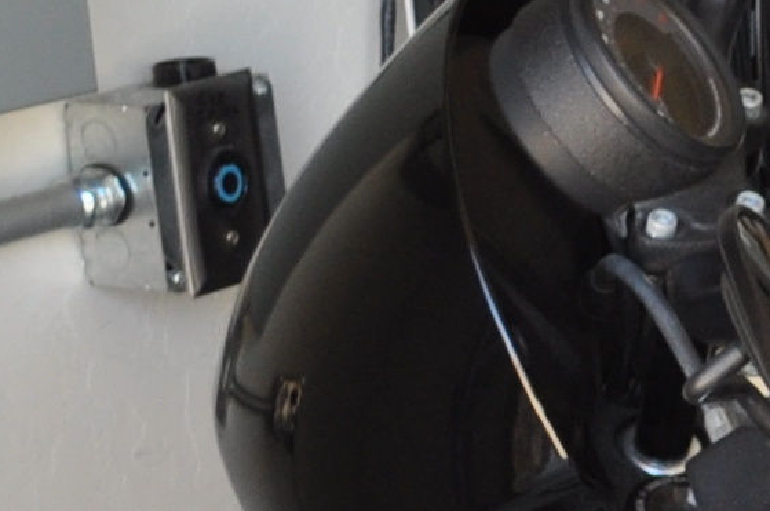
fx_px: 5404
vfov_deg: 5.3
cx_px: 2245
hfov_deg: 7.3
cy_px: 990
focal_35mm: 253
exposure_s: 1/100
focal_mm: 22
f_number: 5.6
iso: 400
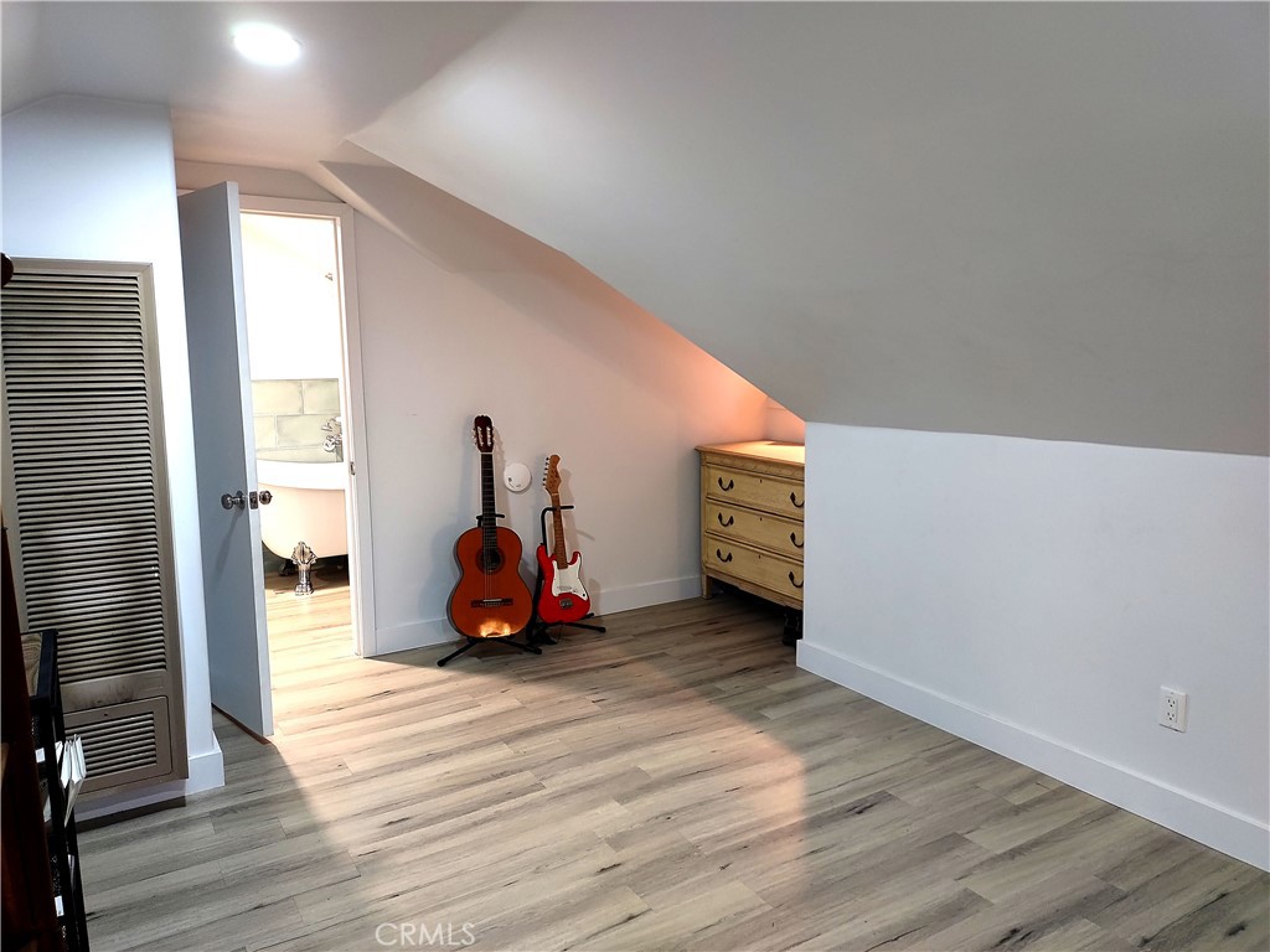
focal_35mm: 25
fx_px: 917
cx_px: 635
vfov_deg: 54.9
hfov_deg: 69.4
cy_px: 476
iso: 450
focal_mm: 4.7
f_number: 1.79
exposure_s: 1/30
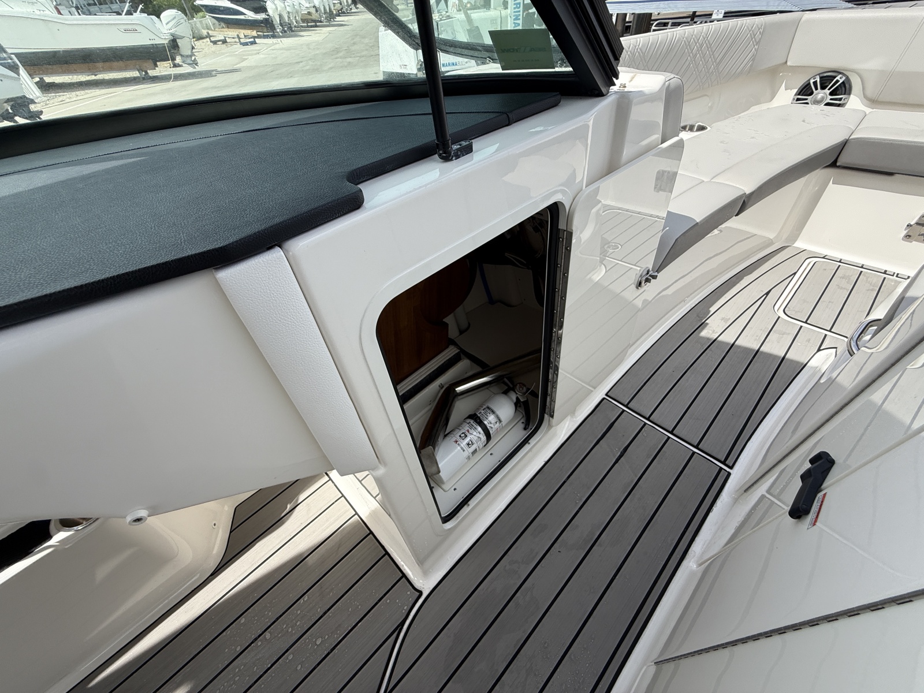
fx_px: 374
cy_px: 346
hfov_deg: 102.1
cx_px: 462
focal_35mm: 14
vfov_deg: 85.7
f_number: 2.2
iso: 50
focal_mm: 2.22
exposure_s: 1/1339
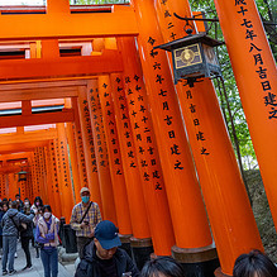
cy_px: 4
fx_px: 380
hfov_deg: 39.7
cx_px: 100
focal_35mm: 42
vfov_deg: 36.3
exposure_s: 1/500
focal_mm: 24
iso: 1400
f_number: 4
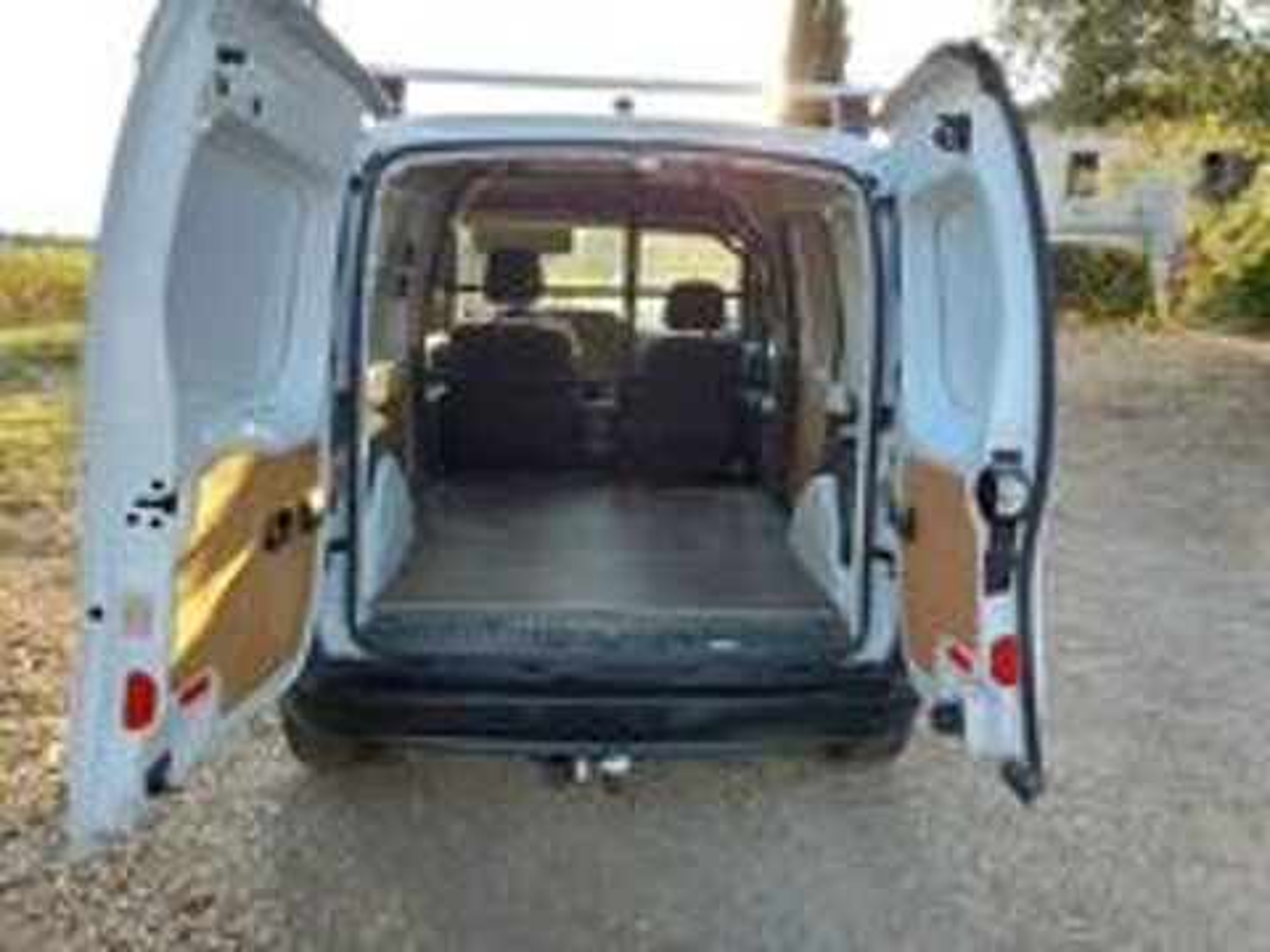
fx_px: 1027
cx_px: 635
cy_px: 476
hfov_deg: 63.4
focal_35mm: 28
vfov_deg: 49.7
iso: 50
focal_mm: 2.91
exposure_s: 1/111
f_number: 1.9
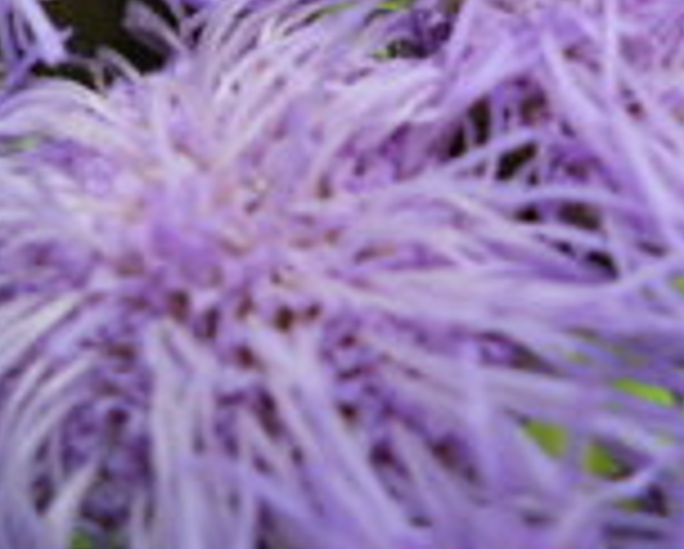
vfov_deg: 16.5
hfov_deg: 20.7
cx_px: 464
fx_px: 1865
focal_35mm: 92
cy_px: 65
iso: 80
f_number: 3.1
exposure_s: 1/100
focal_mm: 6.72
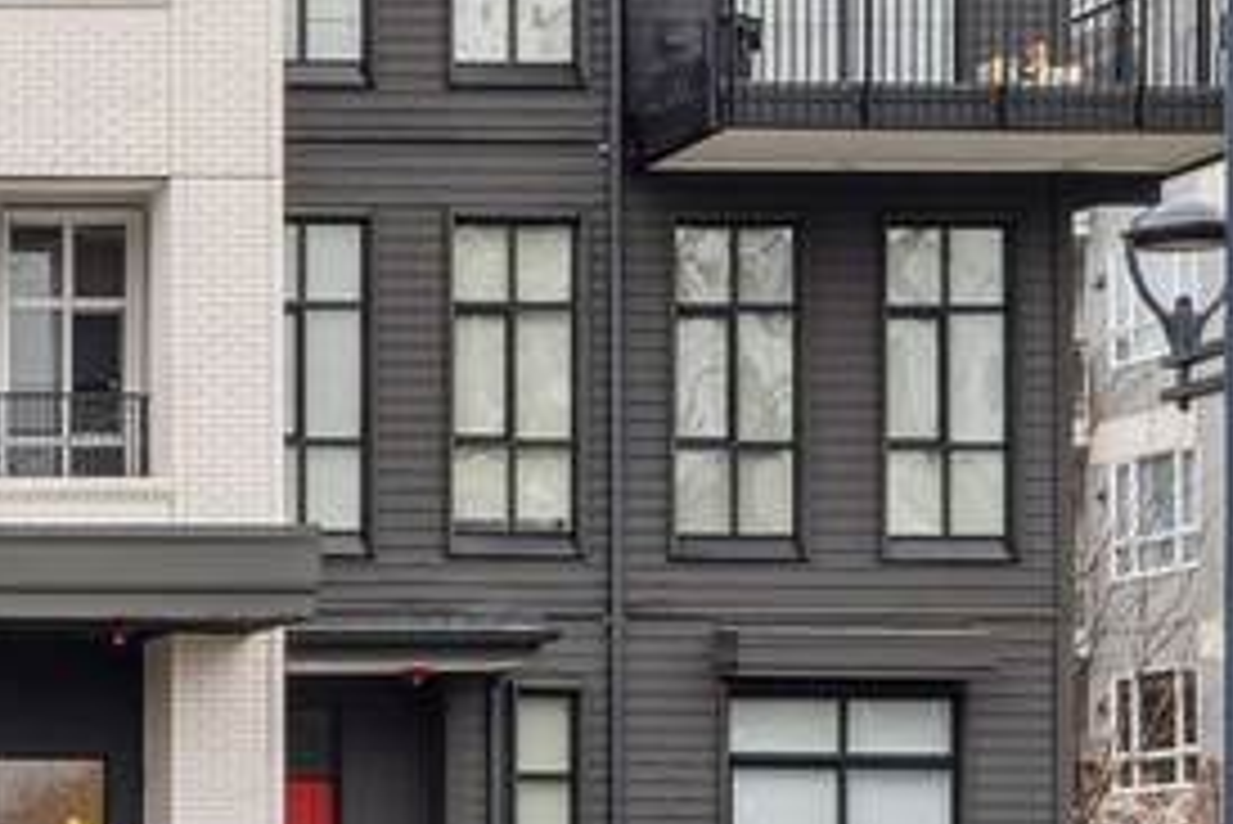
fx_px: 3838
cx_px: -1098
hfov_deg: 15.3
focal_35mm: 112
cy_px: 295
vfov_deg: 12.2
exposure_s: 1/30
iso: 100
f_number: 9
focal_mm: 24
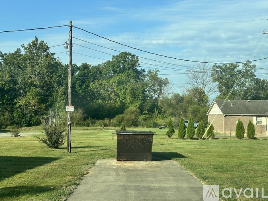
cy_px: 100
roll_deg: -1.1
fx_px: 372
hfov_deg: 39.7
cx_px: 134
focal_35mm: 48
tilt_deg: +3.2
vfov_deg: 30.3
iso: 64
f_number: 1.78
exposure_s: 1/2203
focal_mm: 6.86
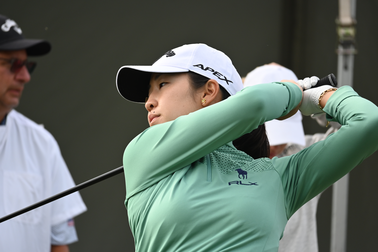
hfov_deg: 5.5
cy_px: 126
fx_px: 3937
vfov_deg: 3.7
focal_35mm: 375
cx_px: 189
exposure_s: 1/400
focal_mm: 250
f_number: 6.3
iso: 320
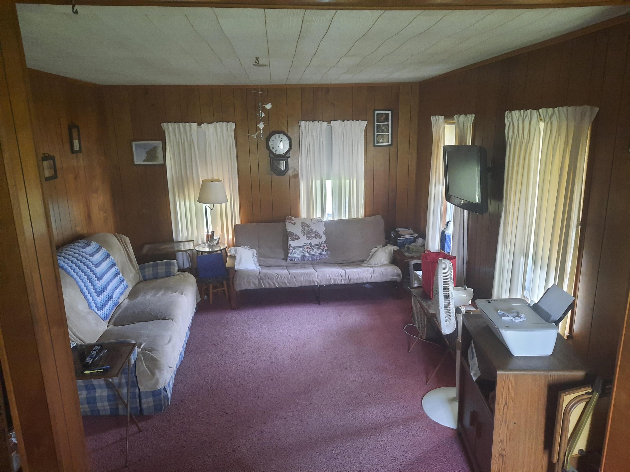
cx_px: 315
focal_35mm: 25
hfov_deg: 69.4
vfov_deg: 54.9
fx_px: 455
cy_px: 236
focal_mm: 4.6
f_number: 2
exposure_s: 1/24
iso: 320
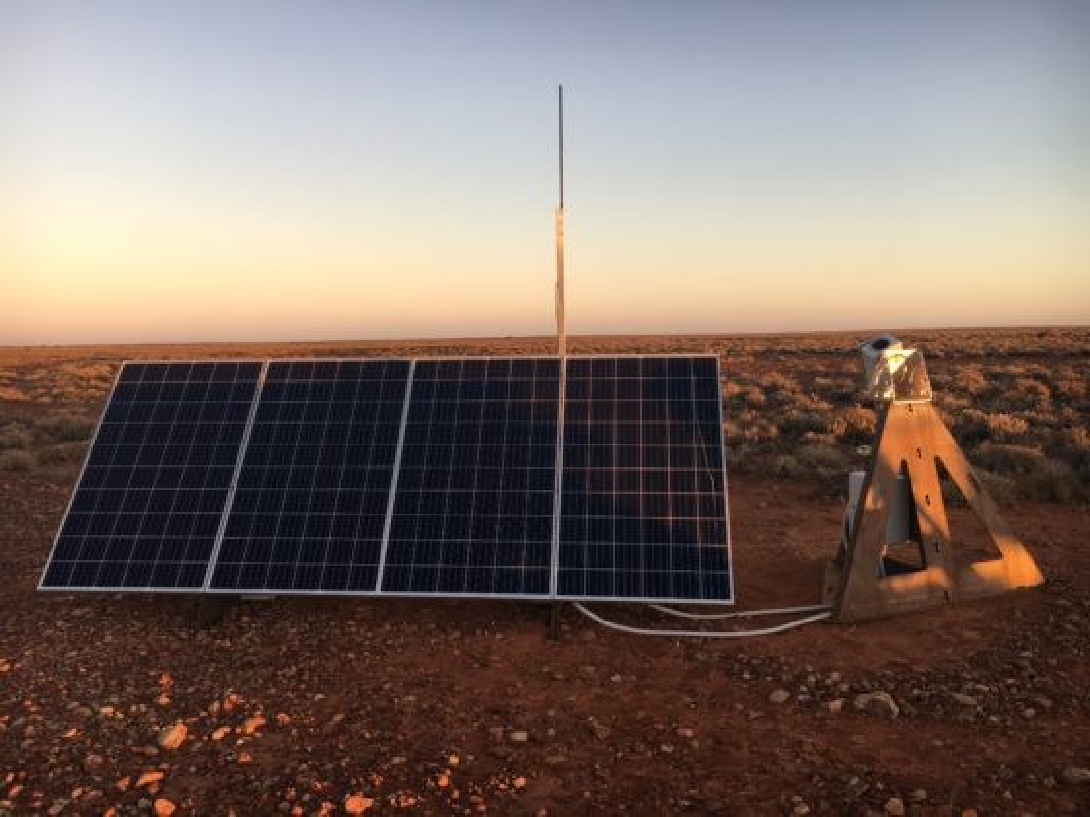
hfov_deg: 61.7
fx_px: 913
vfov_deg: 48.2
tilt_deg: -5.5
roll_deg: +2.0
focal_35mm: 29
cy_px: 408
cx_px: 545
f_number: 2.2
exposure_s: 1/114
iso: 25
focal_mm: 4.15
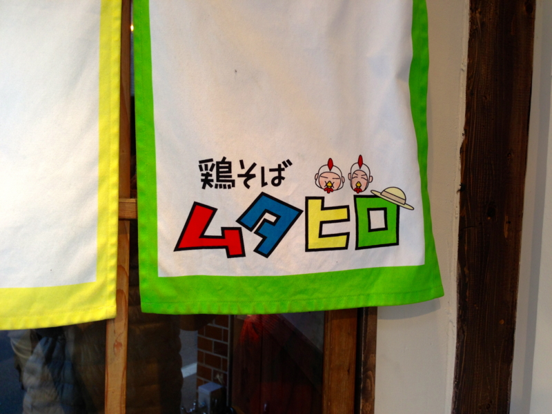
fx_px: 526
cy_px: 207
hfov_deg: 55.4
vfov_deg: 42.9
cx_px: 276
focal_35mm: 33
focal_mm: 4.13
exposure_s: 1/24
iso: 50
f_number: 2.4
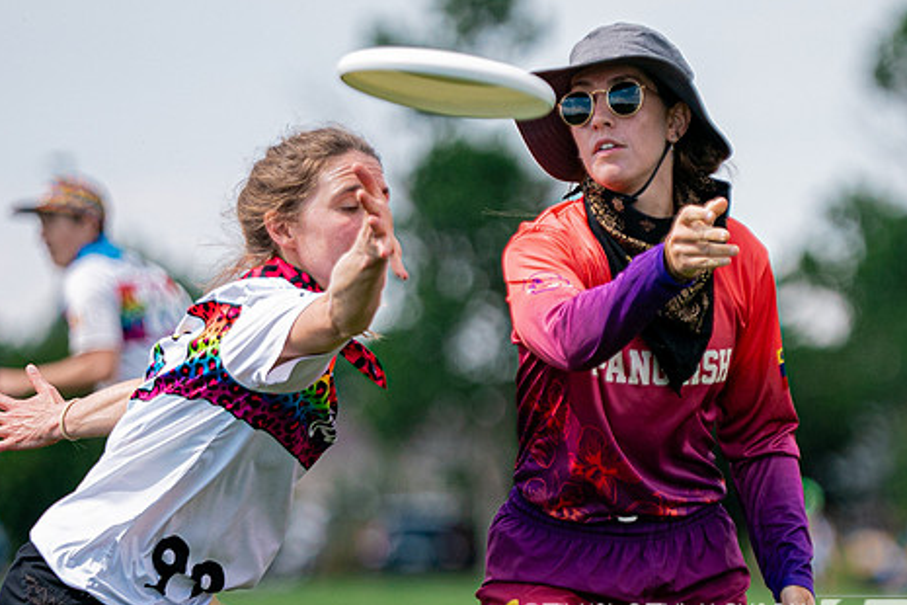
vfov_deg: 3.0
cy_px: 416
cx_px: 736
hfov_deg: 4.5
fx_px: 11513
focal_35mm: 457
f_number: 2.8
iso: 400
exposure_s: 1/4000
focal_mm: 197
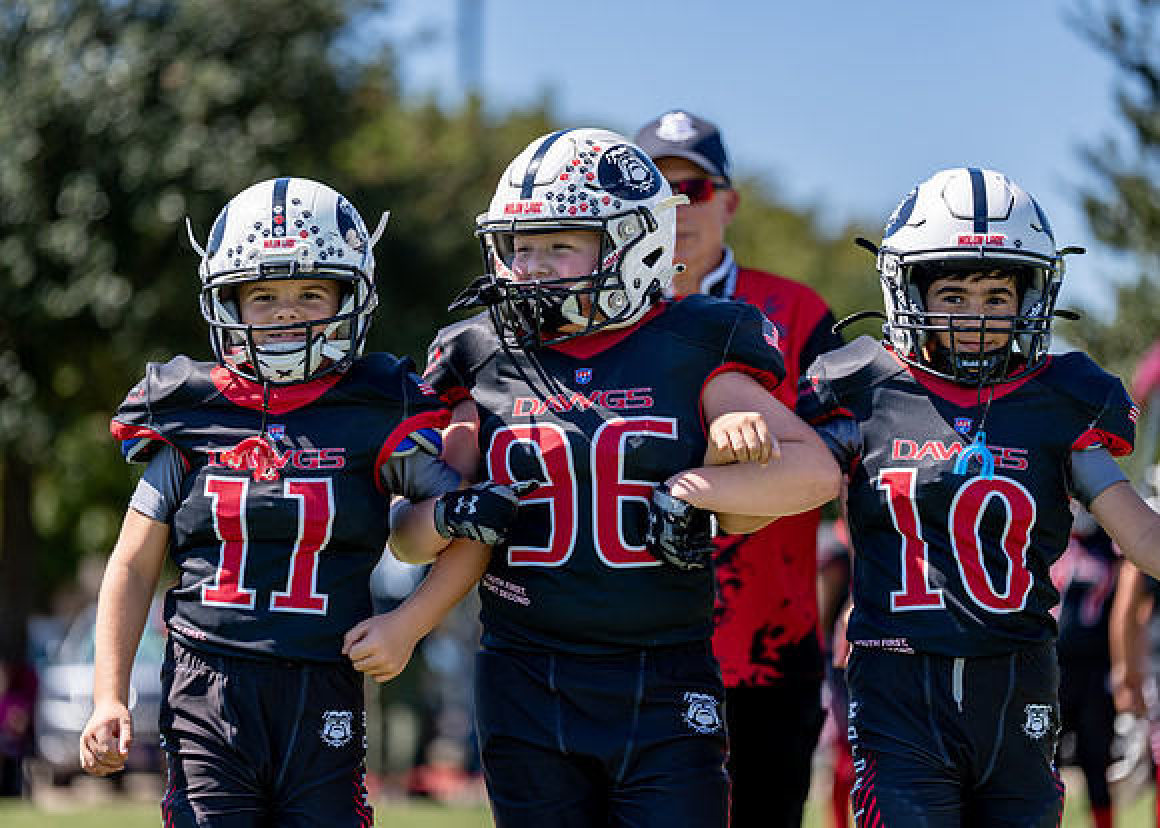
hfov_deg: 12.7
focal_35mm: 158
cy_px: 414
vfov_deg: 9.1
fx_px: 5215
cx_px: 534
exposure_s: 1/1250
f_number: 2.8
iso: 100
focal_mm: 149
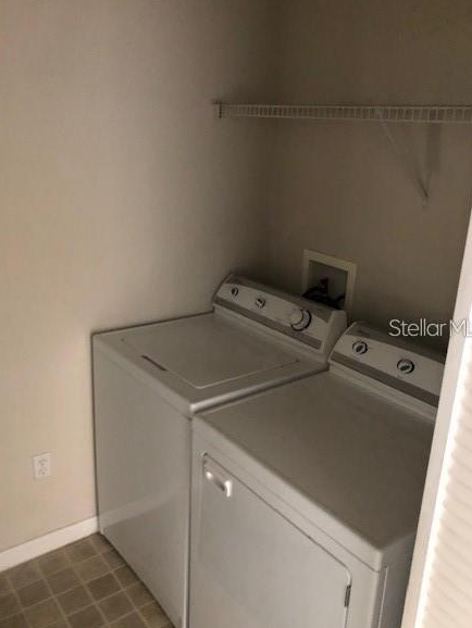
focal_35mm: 31
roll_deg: -1.1
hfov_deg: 45.5
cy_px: 327
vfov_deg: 58.3
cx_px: 231
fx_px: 563
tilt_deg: -21.6
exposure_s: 1/4
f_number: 1.8
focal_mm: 3.99
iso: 100
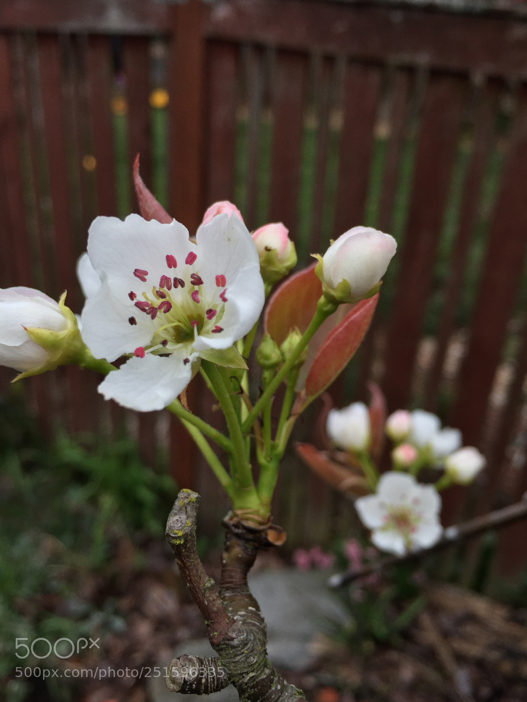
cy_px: 345
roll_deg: -3.5
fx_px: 609
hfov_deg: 46.8
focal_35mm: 30
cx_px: 259
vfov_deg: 60.0
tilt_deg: -27.2
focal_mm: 4.15
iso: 32
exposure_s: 1/209
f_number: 2.2
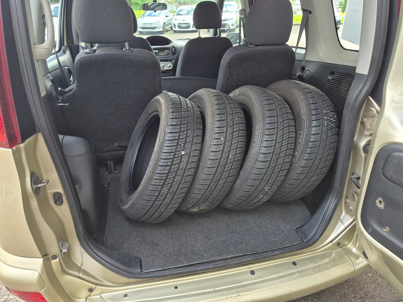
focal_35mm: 23
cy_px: 151
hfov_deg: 73.9
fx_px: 268
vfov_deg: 58.9
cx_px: 202
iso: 80
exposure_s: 1/180
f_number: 1.8
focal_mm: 5.4
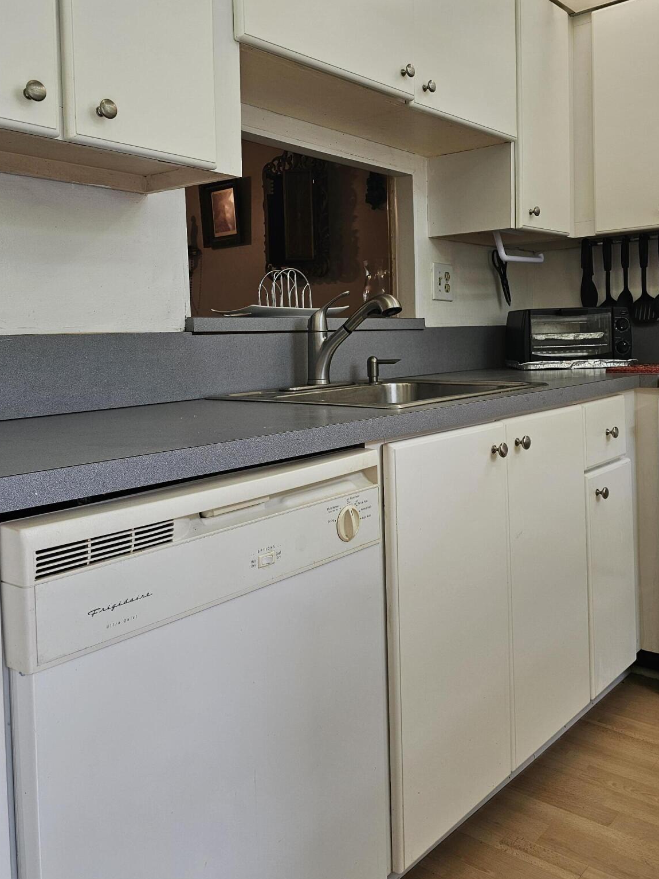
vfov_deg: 59.6
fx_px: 761
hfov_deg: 46.6
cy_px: 369
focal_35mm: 30
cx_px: 385
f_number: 1.7
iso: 64
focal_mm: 6.3
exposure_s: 1/120
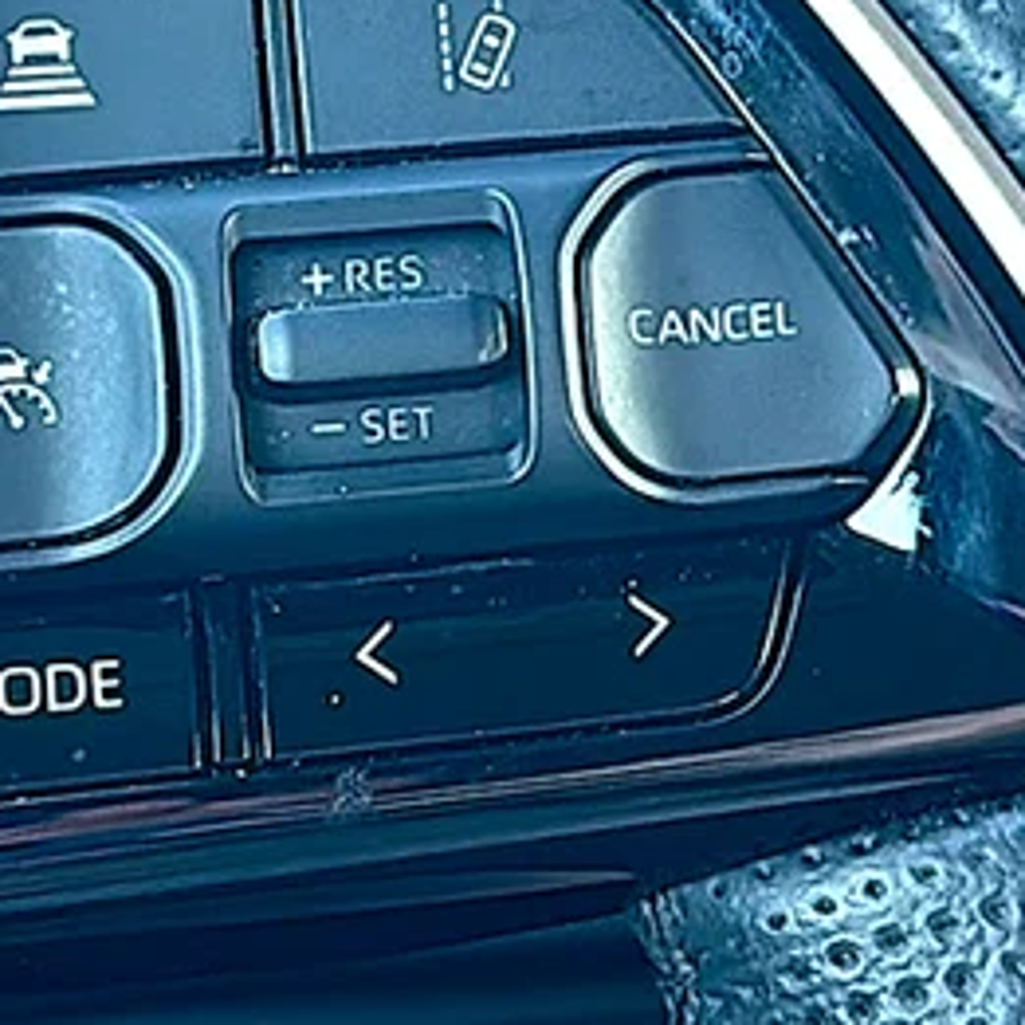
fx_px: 3183
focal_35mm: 95
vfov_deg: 18.2
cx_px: 432
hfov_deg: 18.3
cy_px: 265
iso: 80
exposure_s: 1/40
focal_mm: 6.86
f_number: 1.78
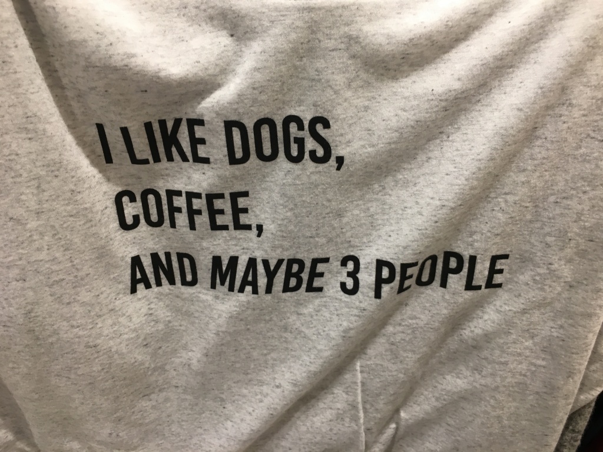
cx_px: 302
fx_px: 505
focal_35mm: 29
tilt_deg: -37.3
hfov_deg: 61.7
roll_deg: -2.5
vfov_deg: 48.2
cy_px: 226
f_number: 2.2
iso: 50
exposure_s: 1/30
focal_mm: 4.15
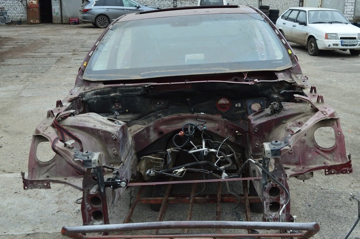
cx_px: 180
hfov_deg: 43.6
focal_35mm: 45
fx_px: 450
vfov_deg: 29.8
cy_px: 120
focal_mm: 30
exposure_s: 1/80
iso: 400
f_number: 8
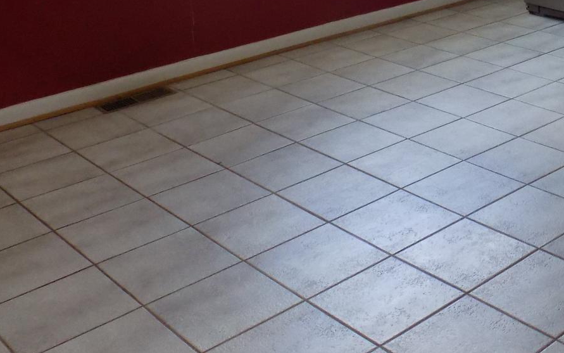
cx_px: 493
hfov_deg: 34.5
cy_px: -50
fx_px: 861
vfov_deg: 21.7
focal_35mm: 56
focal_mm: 4
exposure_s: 1/30
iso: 250
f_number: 3.1
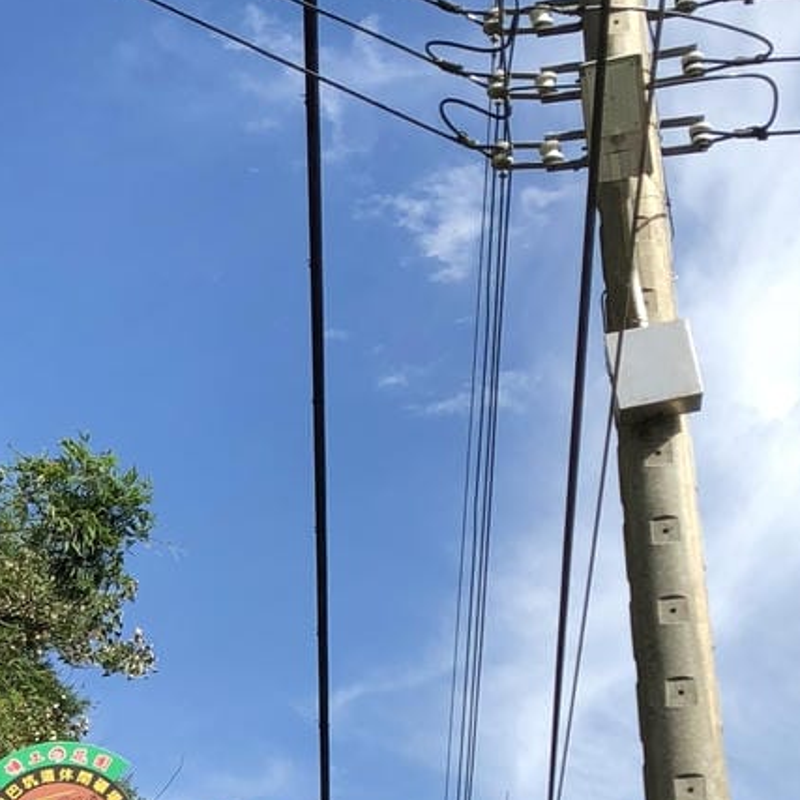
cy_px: 976
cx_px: -116
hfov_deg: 17.4
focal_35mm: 96
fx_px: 2510
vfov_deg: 17.2
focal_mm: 3.99
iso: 20
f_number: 1.8
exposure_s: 1/1104
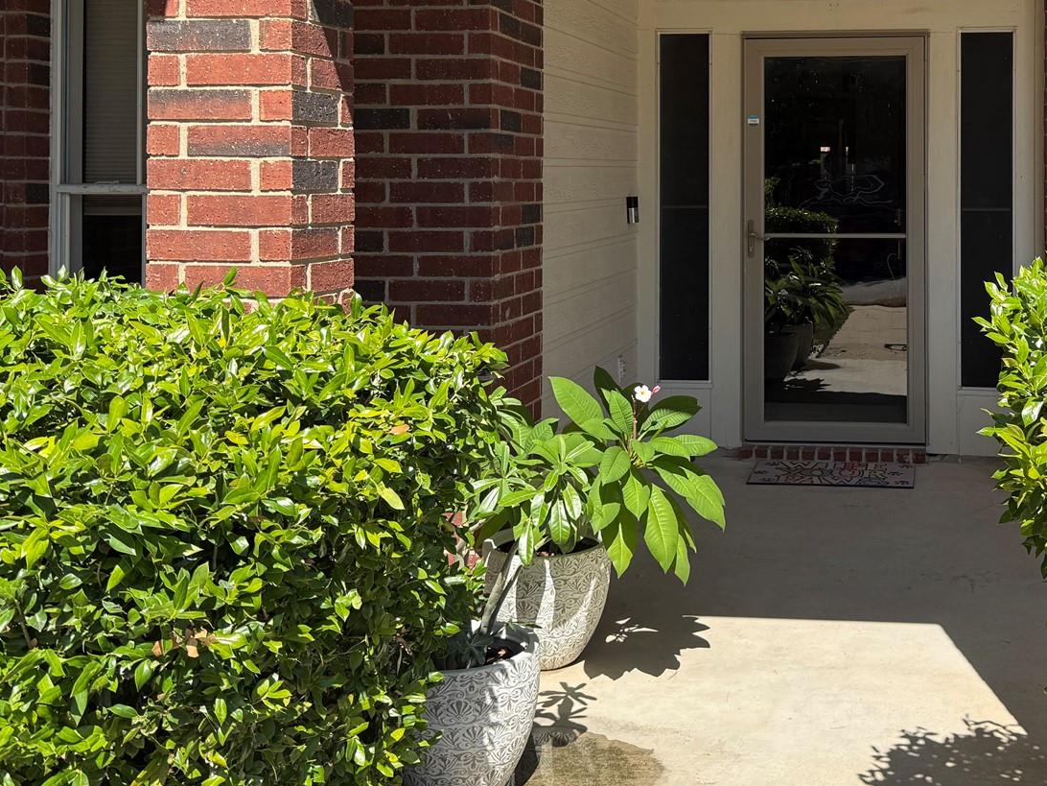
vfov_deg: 31.4
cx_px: 780
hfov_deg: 40.9
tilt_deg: -0.3
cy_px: 169
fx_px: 1361
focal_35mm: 45
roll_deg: -0.1
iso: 80
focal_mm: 6.76
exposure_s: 1/1949
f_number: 1.78
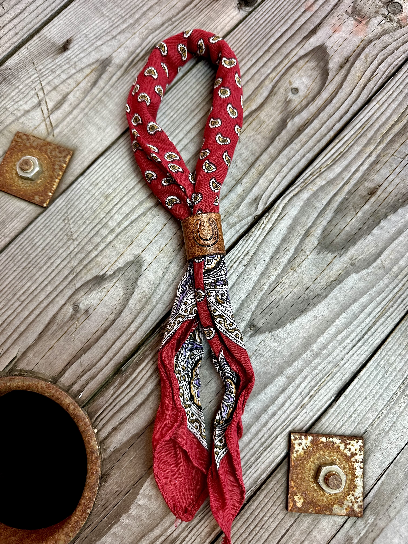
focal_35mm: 24
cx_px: 204
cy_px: 272
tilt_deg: -78.6
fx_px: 377
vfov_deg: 71.6
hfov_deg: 56.8
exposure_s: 1/100
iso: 160
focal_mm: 6.86
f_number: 1.78
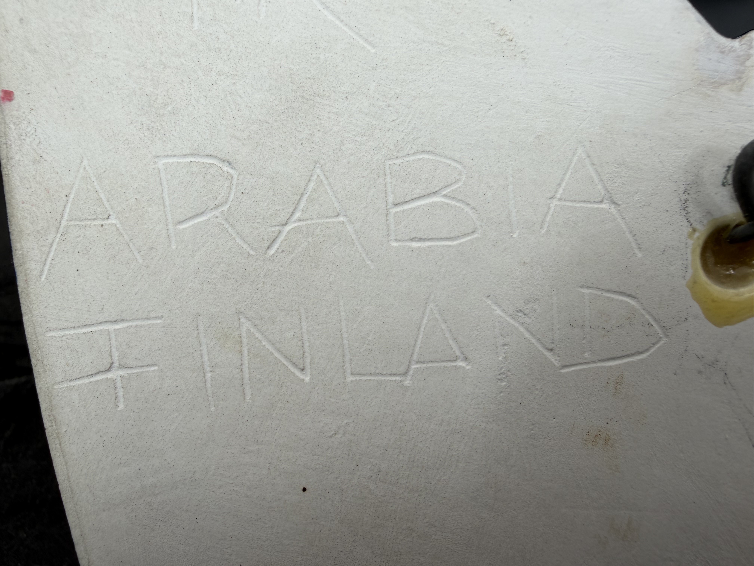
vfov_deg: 56.8
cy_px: 283
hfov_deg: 71.6
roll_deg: -4.7
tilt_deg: -28.1
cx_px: 377
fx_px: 523
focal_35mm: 24
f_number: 2.2
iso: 12
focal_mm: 2.22
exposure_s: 1/100
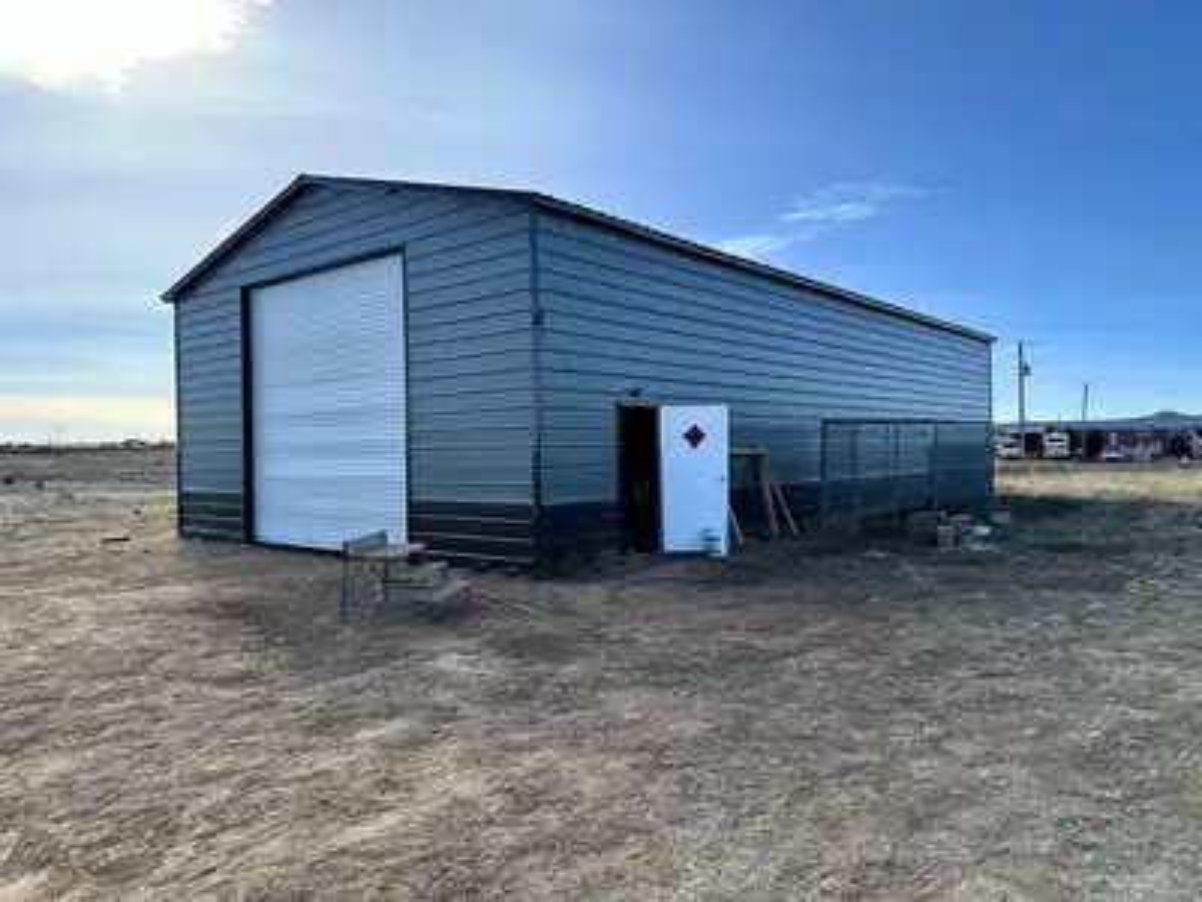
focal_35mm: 24
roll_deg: +1.2
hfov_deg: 71.6
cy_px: 451
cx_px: 601
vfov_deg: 56.8
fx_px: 833
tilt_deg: +1.4
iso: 80
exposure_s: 1/2967
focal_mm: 6.86
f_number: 1.78
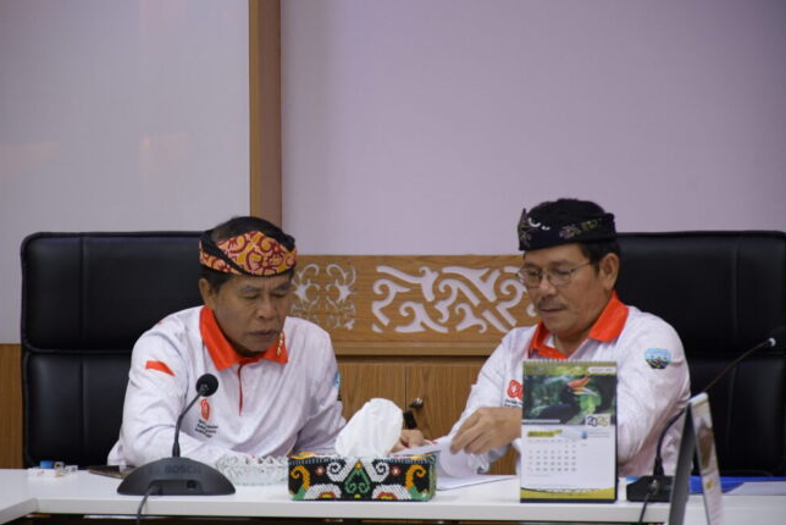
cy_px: 267
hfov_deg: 10.2
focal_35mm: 201
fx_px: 4390
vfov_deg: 6.8
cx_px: 388
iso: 1250
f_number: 5.6
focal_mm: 130
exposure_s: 1/100
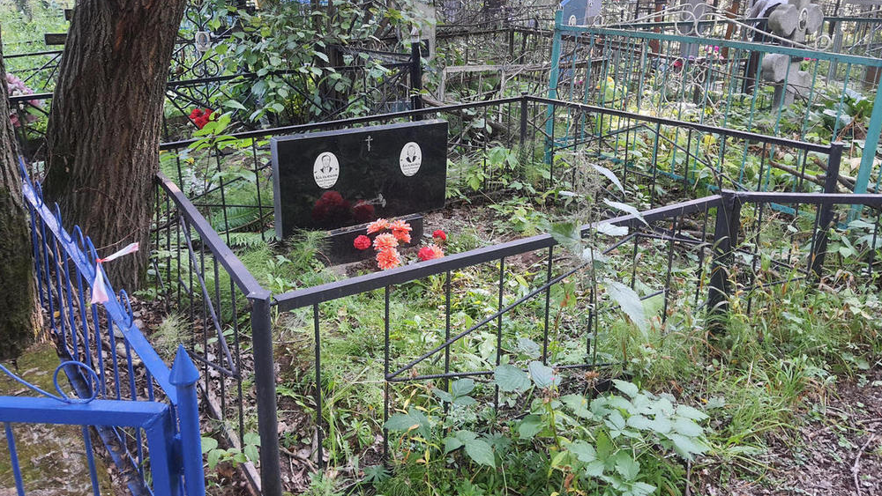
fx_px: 678
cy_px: 220
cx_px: 451
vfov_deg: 40.2
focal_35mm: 29
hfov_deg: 66.0
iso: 160
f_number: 1.7
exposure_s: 1/100
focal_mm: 4.32
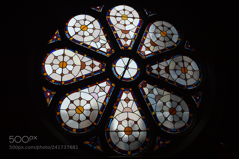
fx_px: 199
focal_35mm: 30
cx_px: 120
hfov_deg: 62.0
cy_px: 80
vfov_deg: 43.5
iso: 400
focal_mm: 20
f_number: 9
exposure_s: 1/400
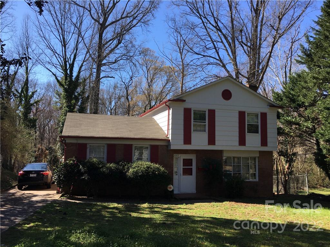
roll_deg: +0.1
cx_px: 165
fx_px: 276
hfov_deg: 61.7
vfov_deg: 48.2
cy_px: 124
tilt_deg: +5.8
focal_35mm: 29
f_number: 2.2
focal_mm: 4.15
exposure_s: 1/680
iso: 25
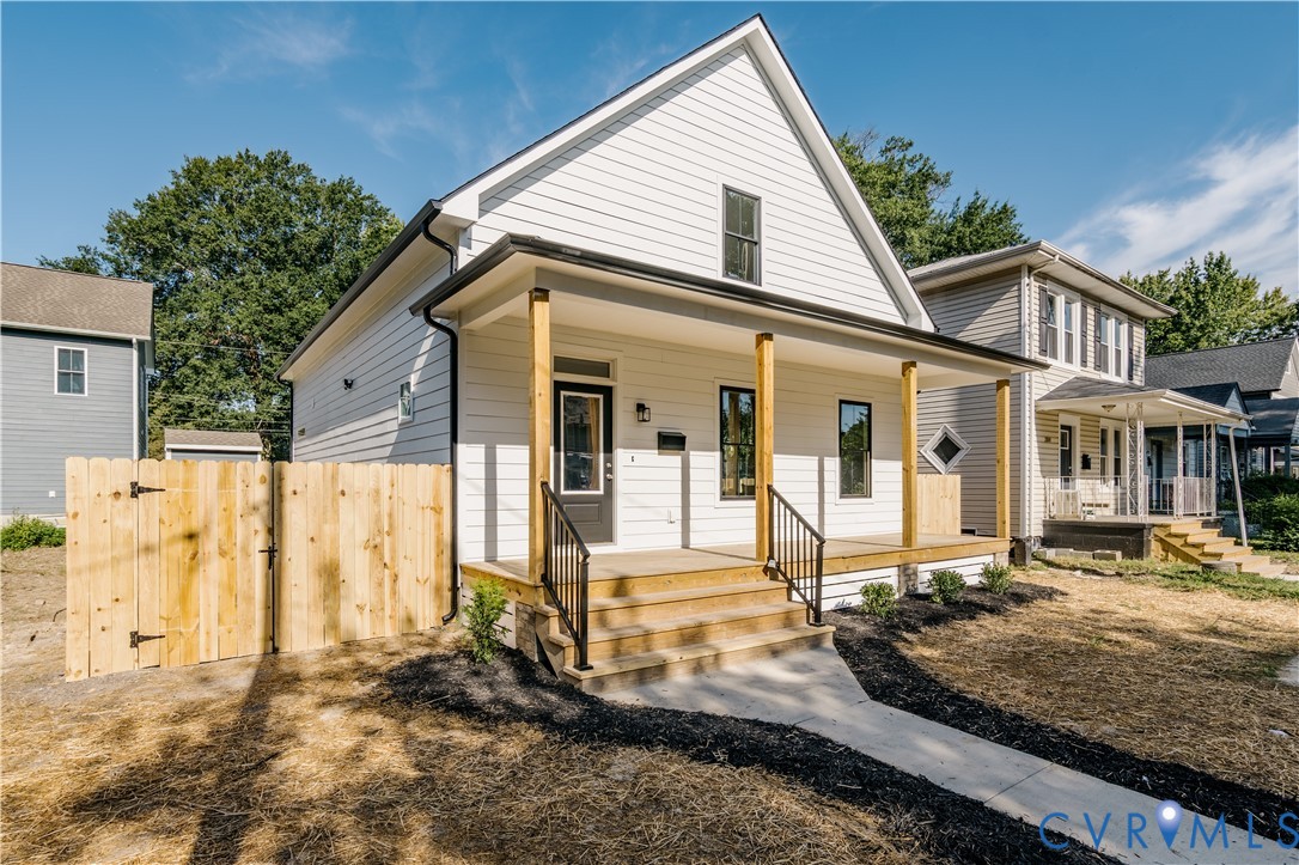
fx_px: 595
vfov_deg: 72.0
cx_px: 650
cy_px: 432
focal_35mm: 16
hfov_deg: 95.0
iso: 100
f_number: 8
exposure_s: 1/1600
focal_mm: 11
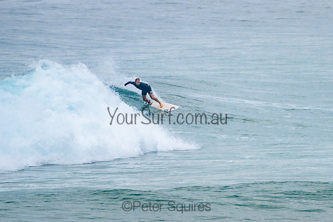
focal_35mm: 549
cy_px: 101
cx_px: 228
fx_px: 5083
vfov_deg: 2.5
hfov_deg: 3.8
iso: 500
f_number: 5.6
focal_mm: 400
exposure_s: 1/1250
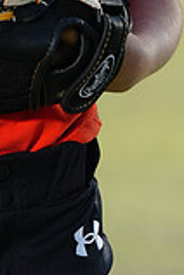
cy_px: -219
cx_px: -20
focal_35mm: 732
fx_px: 5587
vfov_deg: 2.8
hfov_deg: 1.9
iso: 50
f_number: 5
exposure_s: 1/250
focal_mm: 200
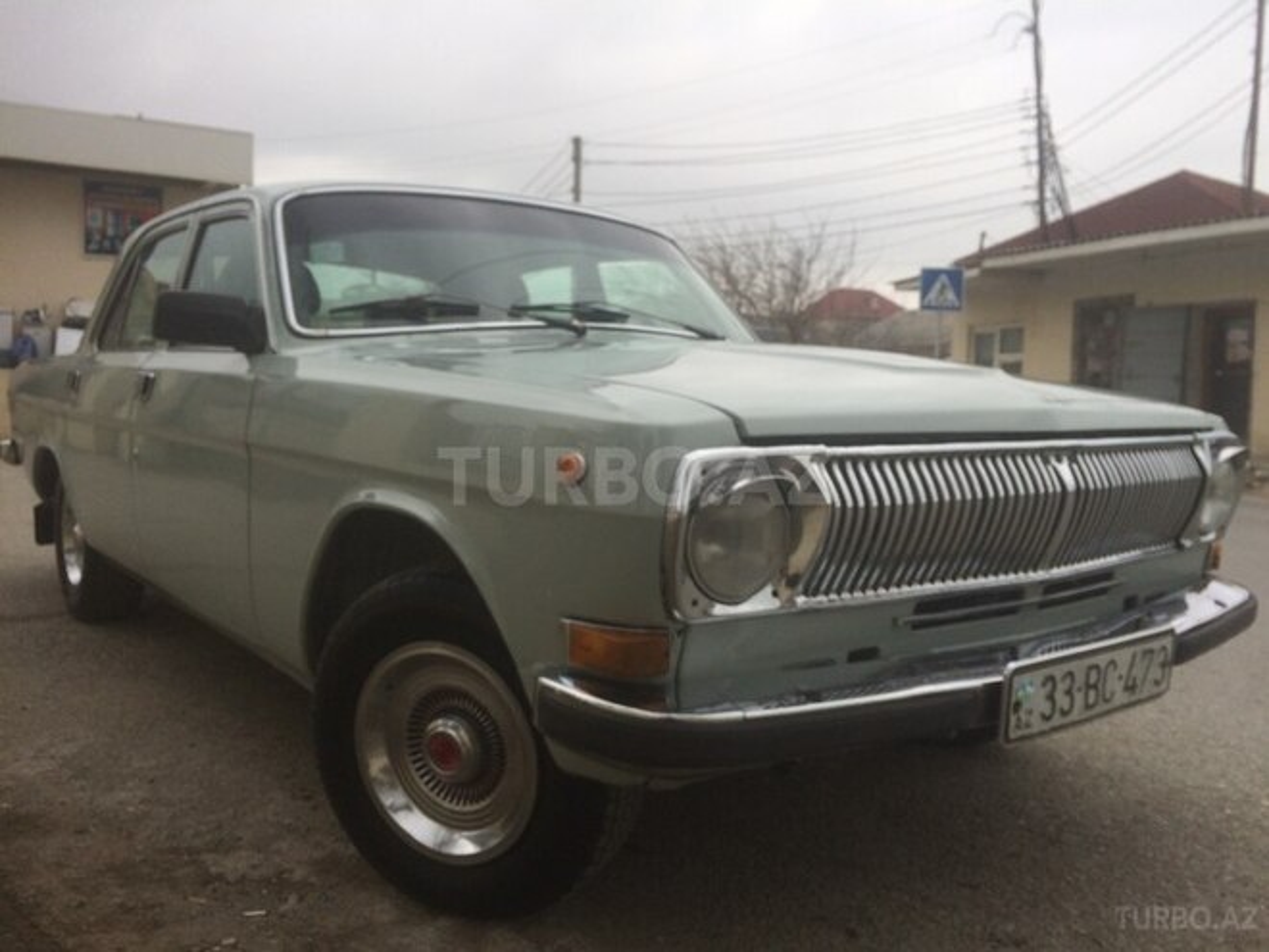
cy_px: 476
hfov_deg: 61.7
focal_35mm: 29
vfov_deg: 48.2
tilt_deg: -3.2
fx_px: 1063
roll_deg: -3.2
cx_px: 634
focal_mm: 4.15
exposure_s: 1/302
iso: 32
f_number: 2.2
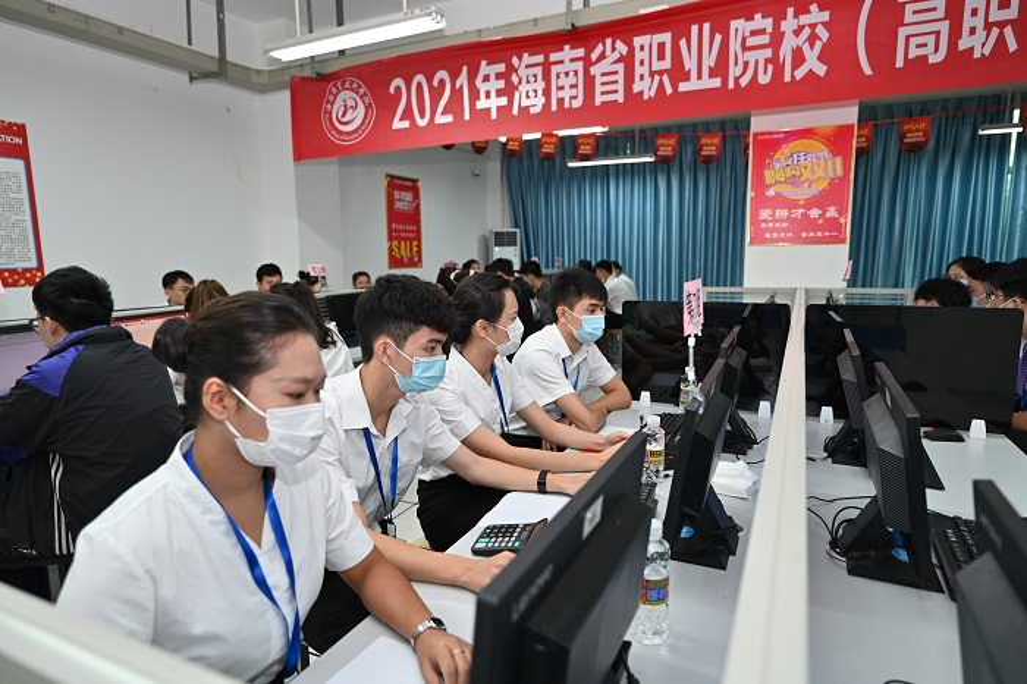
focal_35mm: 20
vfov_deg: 60.6
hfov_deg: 82.6
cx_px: 514
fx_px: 585
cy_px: 342
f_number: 2.8
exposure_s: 1/125
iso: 400
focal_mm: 20.5
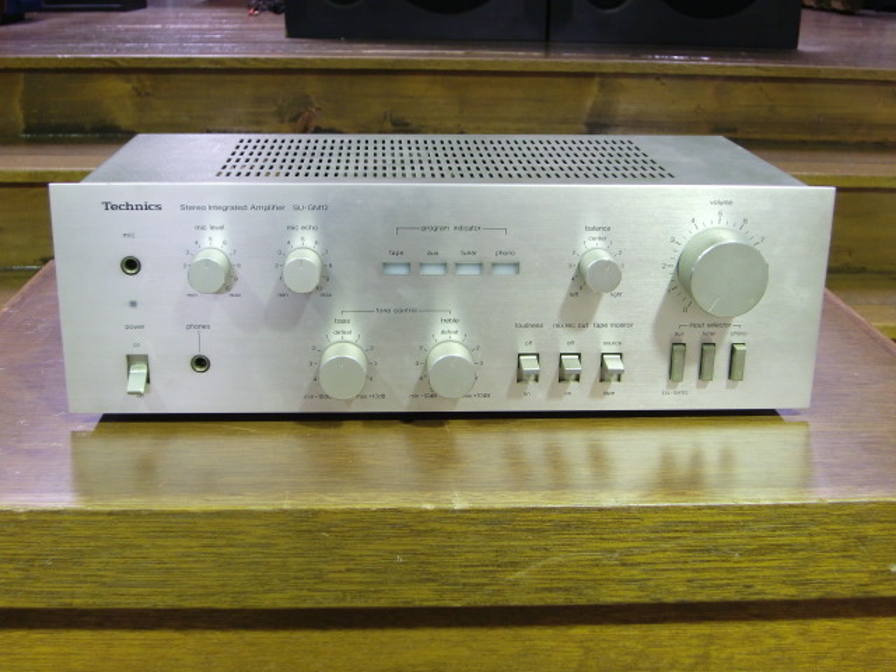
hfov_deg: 41.2
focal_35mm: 46
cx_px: 448
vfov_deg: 31.5
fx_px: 1191
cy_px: 336
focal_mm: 8.2
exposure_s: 1/10
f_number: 3.3
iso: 200
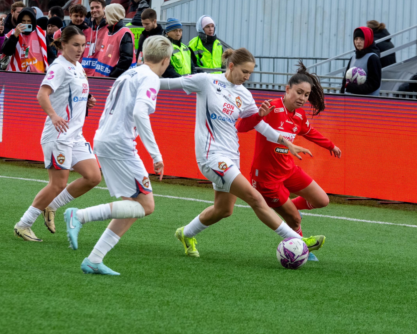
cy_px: 136
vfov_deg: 4.5
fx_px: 4245
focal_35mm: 344
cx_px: 214
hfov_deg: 5.6
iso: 1250
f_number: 6.3
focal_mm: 160
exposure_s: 1/1250
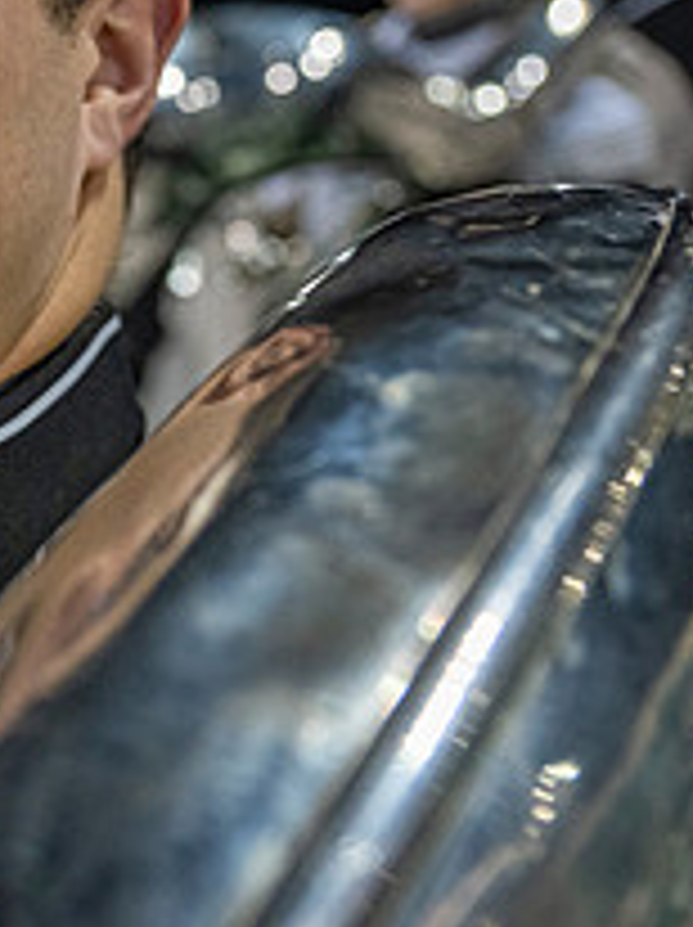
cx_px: -346
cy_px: 191
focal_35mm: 65
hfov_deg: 19.6
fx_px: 1739
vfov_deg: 29.2
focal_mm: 24
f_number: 3.2
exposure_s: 1/500
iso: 2000
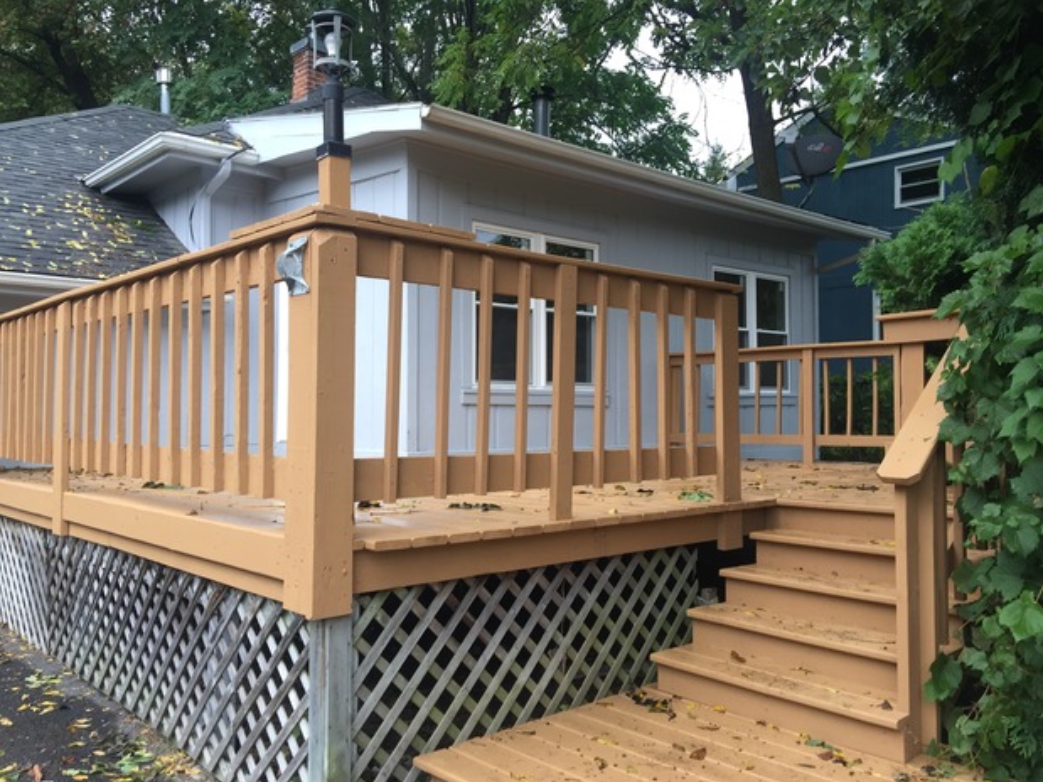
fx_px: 904
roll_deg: -1.1
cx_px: 526
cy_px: 389
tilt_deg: +1.8
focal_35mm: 30
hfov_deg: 60.0
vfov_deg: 46.8
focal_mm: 4.15
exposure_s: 1/120
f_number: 2.2
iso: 40
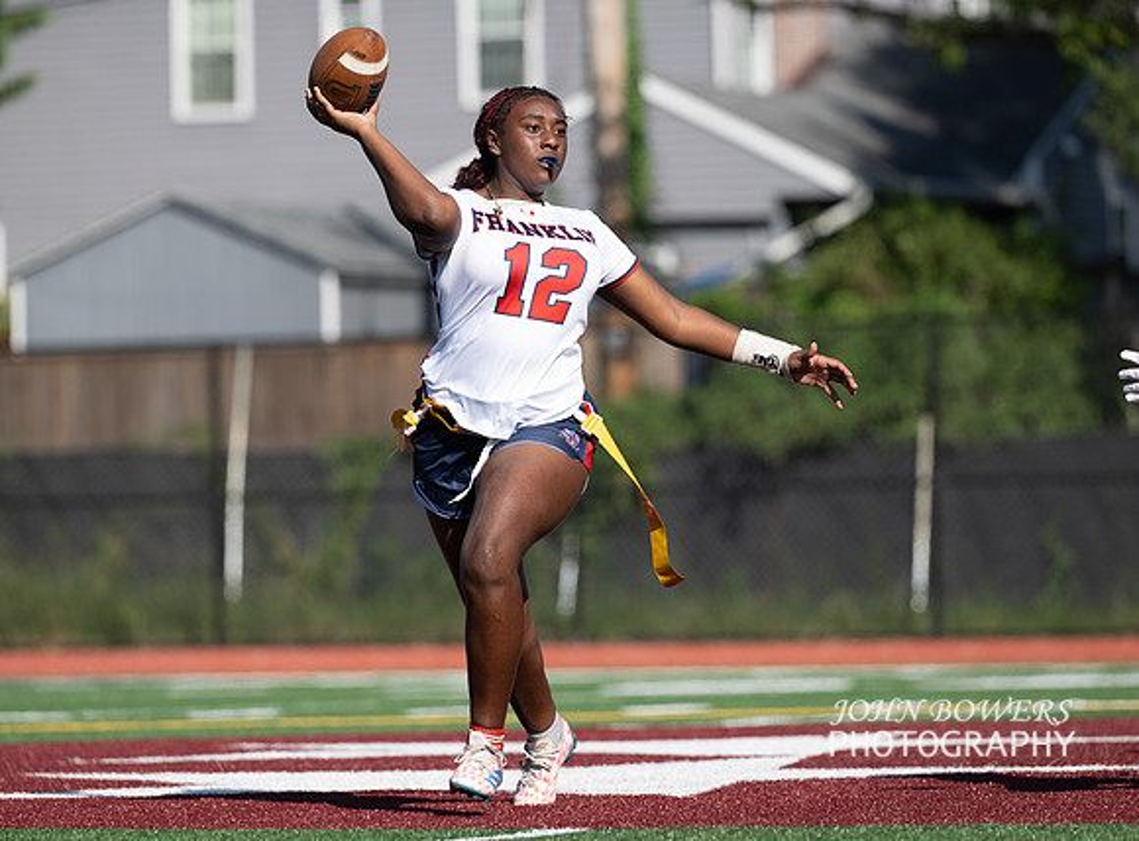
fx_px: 8598
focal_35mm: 263
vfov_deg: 5.6
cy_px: 425
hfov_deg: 7.6
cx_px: 523
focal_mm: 200
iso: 250
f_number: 3.5
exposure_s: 1/3200
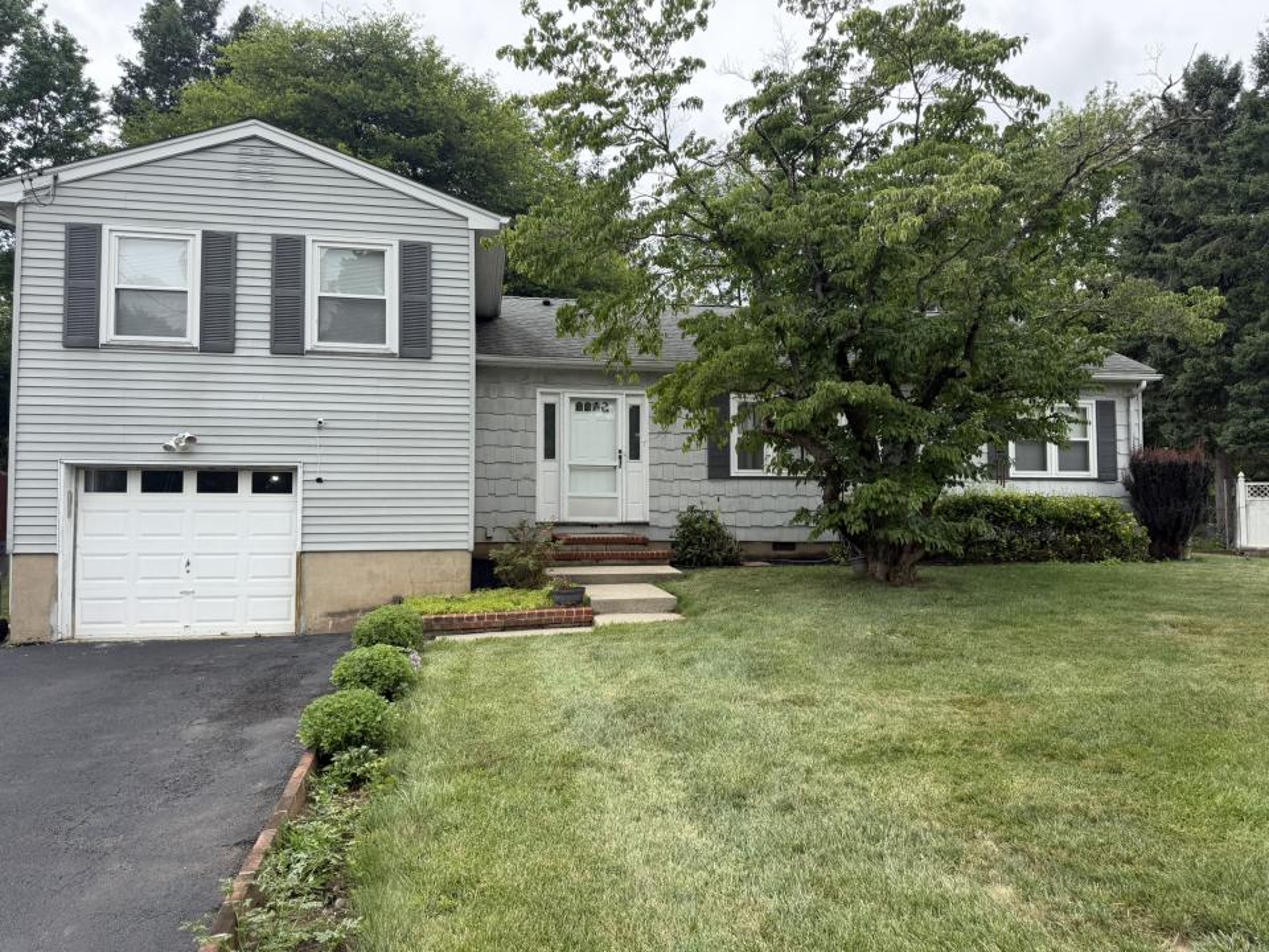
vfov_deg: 56.8
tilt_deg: +2.2
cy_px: 476
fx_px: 880
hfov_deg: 71.6
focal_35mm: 24
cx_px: 634
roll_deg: -0.3
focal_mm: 6.76
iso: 100
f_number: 1.78
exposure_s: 1/2000
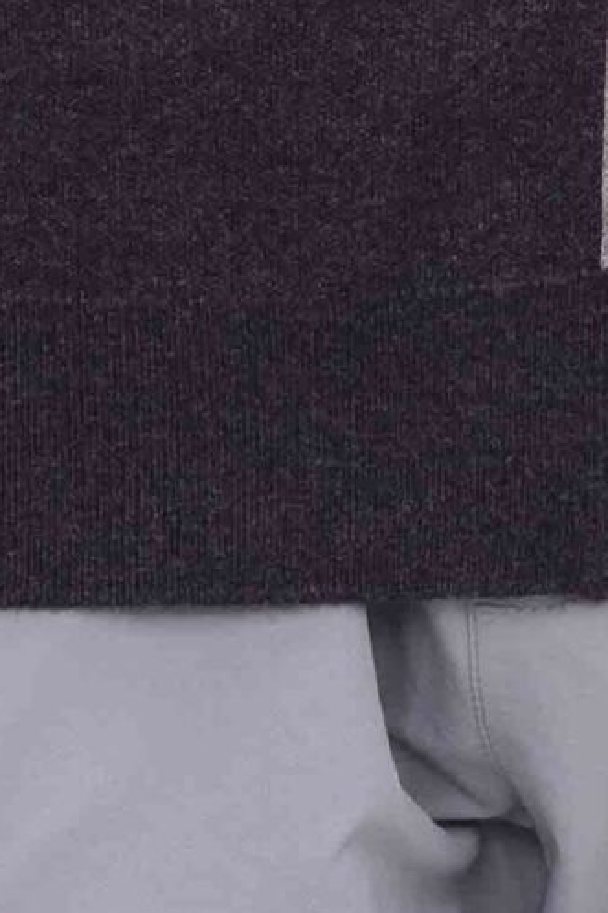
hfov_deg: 5.1
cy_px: -1385
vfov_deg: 7.2
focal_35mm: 268
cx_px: 471
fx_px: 6794
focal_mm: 35
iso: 1000
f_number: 6.3
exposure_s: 1/125
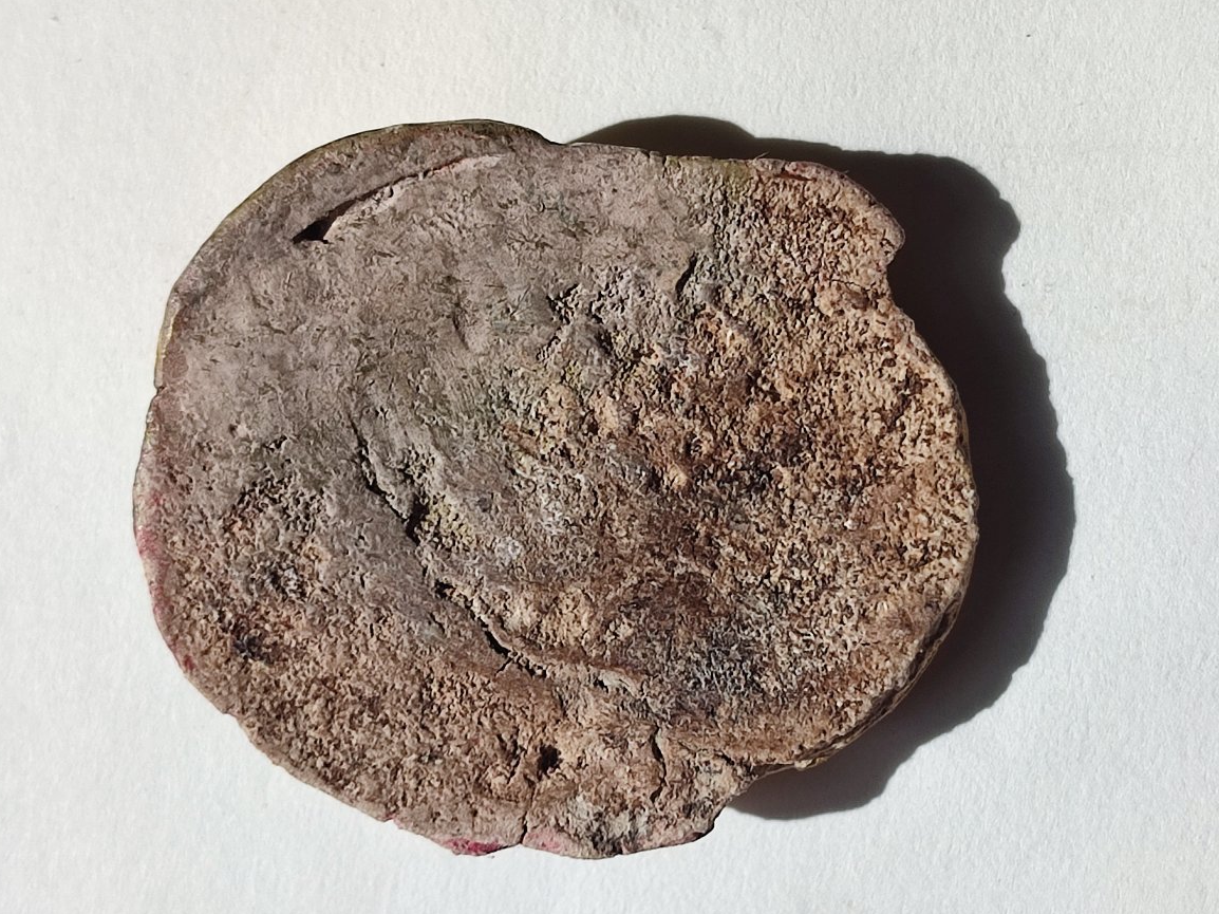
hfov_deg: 67.3
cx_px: 619
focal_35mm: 26
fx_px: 915
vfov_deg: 53.0
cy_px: 464
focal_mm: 6.04
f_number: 1.9
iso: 50
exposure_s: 1/690
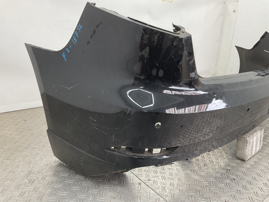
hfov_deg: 61.7
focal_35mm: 29
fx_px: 225
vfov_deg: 48.2
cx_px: 134
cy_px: 101
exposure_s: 1/120
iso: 40
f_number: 1.8
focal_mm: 3
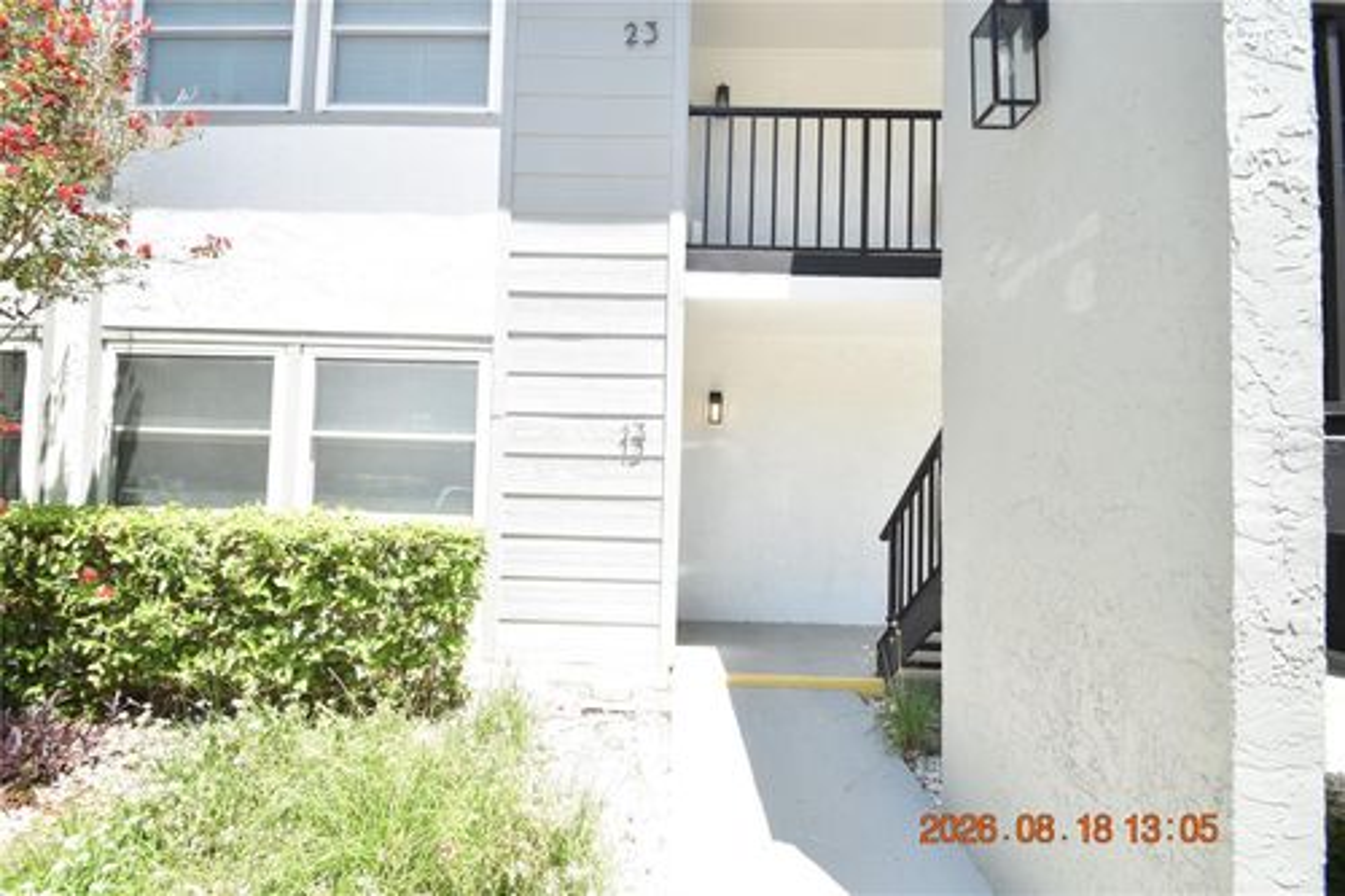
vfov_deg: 77.3
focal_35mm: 15
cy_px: 448
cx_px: 672
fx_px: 560
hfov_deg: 100.4
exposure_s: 1/250
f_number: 8
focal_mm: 10
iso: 250
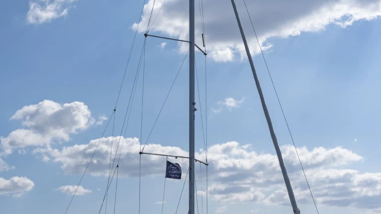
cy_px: 110
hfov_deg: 26.9
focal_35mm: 79
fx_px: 798
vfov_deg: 15.3
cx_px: 191
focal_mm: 50
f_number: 6.3
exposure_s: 1/1250
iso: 100
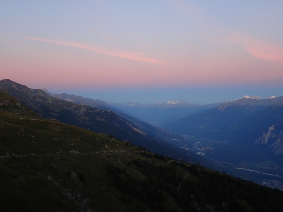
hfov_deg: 51.4
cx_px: 142
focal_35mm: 36
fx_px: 294
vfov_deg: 39.7
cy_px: 106
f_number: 2.5
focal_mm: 6.37
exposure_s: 1/25
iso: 100
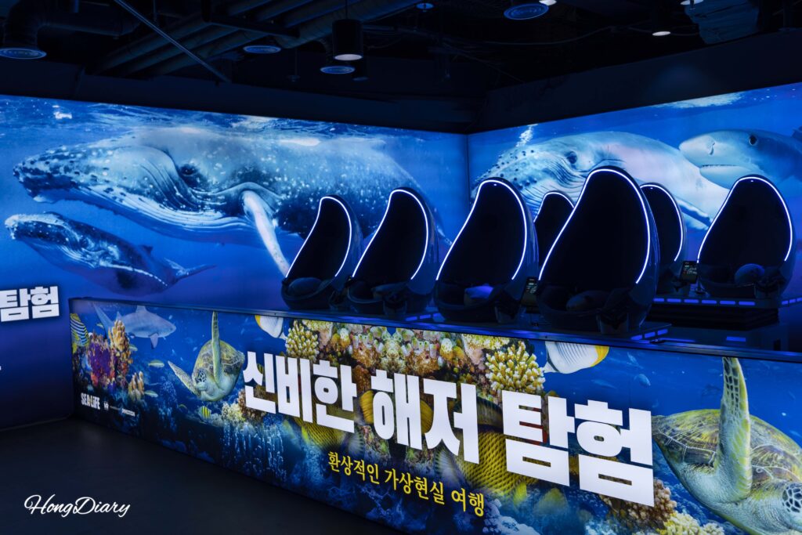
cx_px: 401
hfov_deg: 55.8
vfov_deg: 38.9
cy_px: 268
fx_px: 757
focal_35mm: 34
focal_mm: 34
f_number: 4.5
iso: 125
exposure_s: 1/60
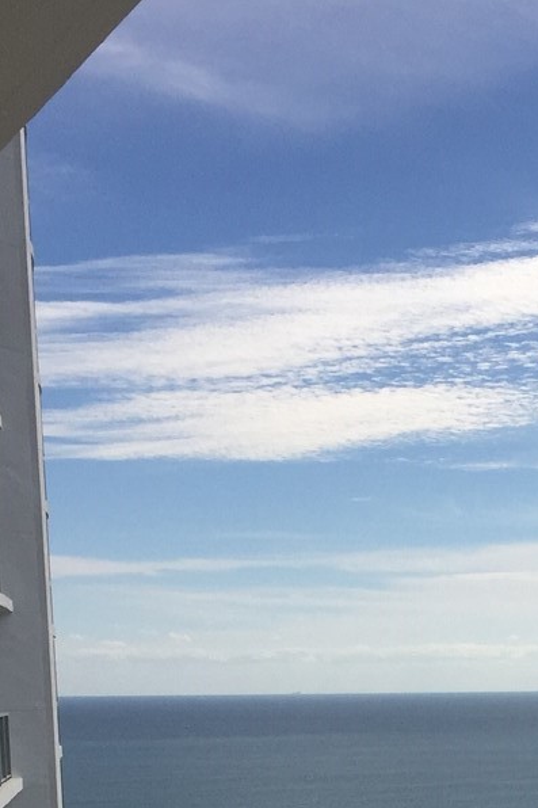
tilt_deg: -9.5
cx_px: 542
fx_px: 1817
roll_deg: -0.1
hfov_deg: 16.5
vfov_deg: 22.8
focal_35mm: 81
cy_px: 995
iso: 32
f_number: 2.2
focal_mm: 4.15
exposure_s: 1/5650
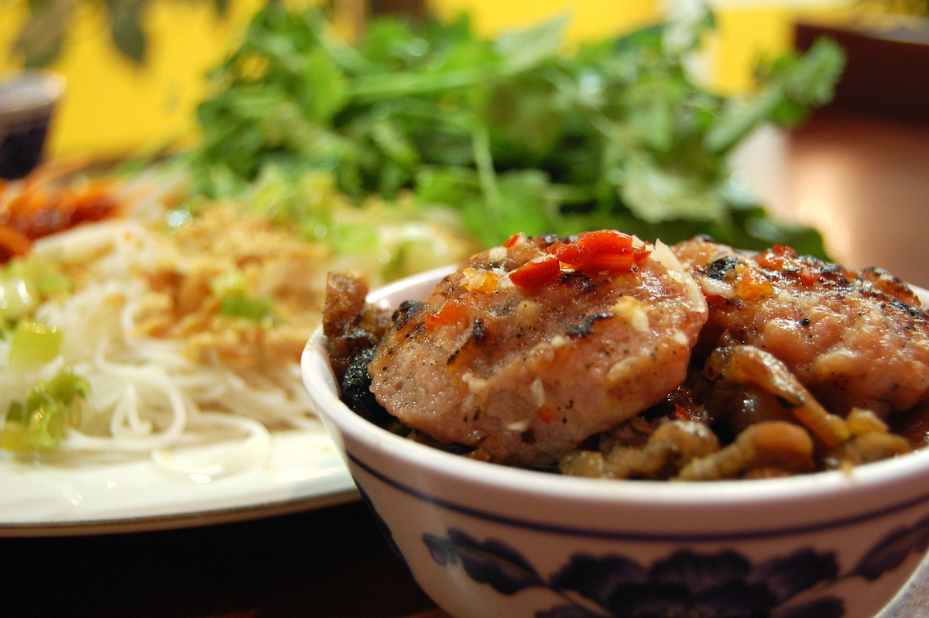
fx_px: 1315
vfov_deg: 26.4
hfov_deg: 38.9
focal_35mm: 51
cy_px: 309
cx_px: 464
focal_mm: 34
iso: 800
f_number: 4.5
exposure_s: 1/8
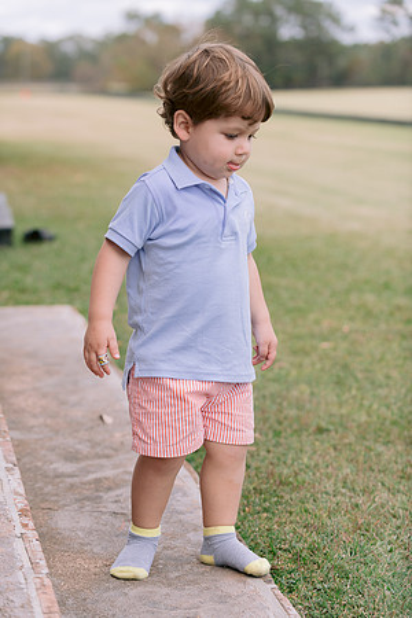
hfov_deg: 17.1
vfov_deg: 25.4
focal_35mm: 80
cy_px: 309
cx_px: 206
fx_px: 1373
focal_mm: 80
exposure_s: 1/1000
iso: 200
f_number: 4
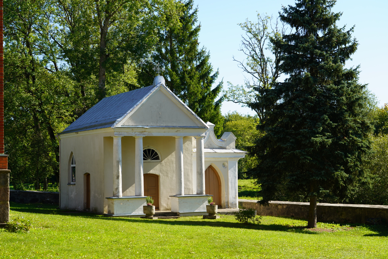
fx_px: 722
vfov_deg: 20.3
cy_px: 130
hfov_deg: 30.1
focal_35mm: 67
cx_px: 194
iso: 100
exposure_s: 1/125
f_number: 7.1
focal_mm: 67
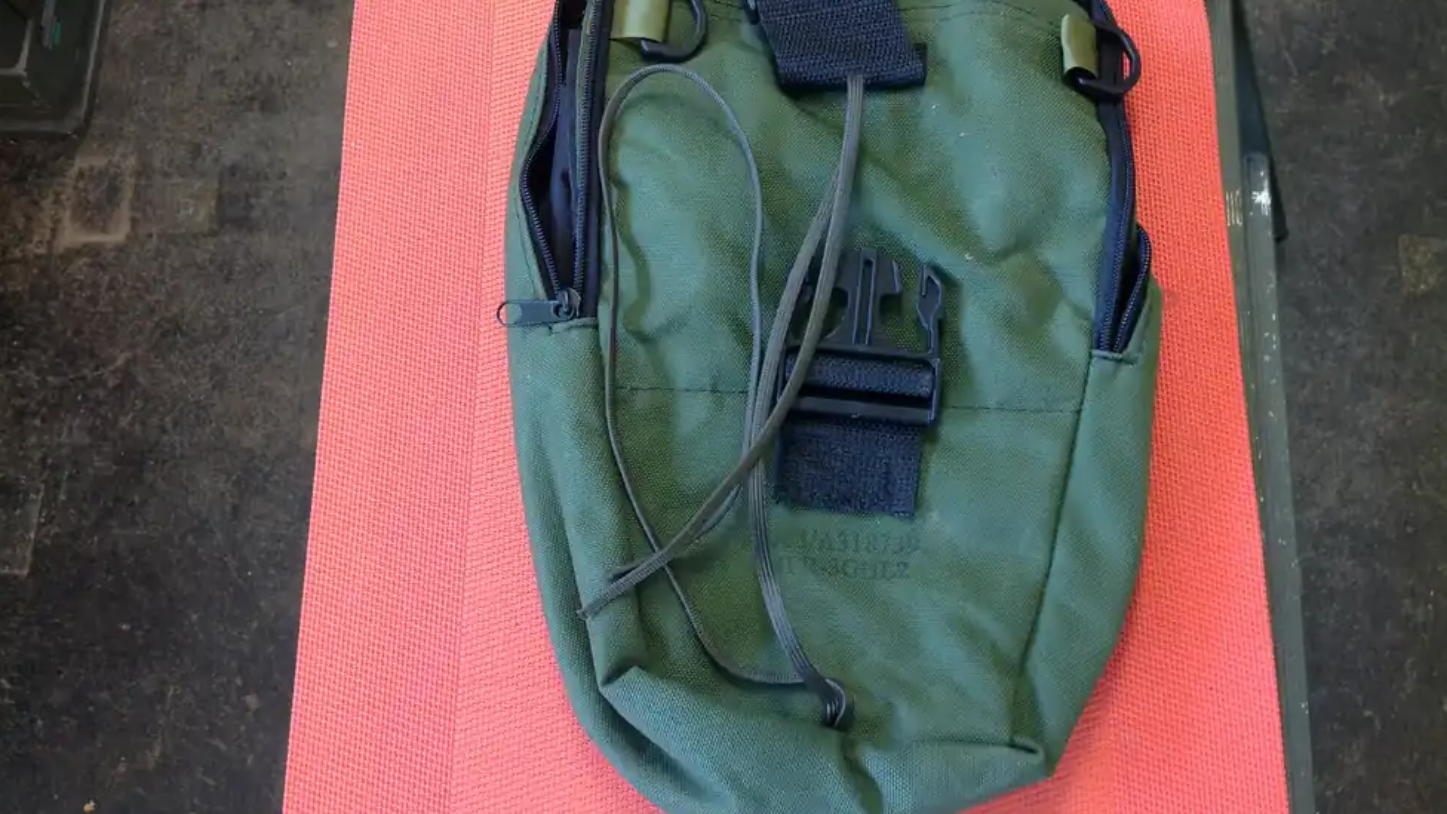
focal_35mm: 39
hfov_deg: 51.6
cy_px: 371
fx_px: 1496
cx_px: 715
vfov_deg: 30.4
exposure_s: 1/15
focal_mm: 4.28
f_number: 2.4
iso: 100
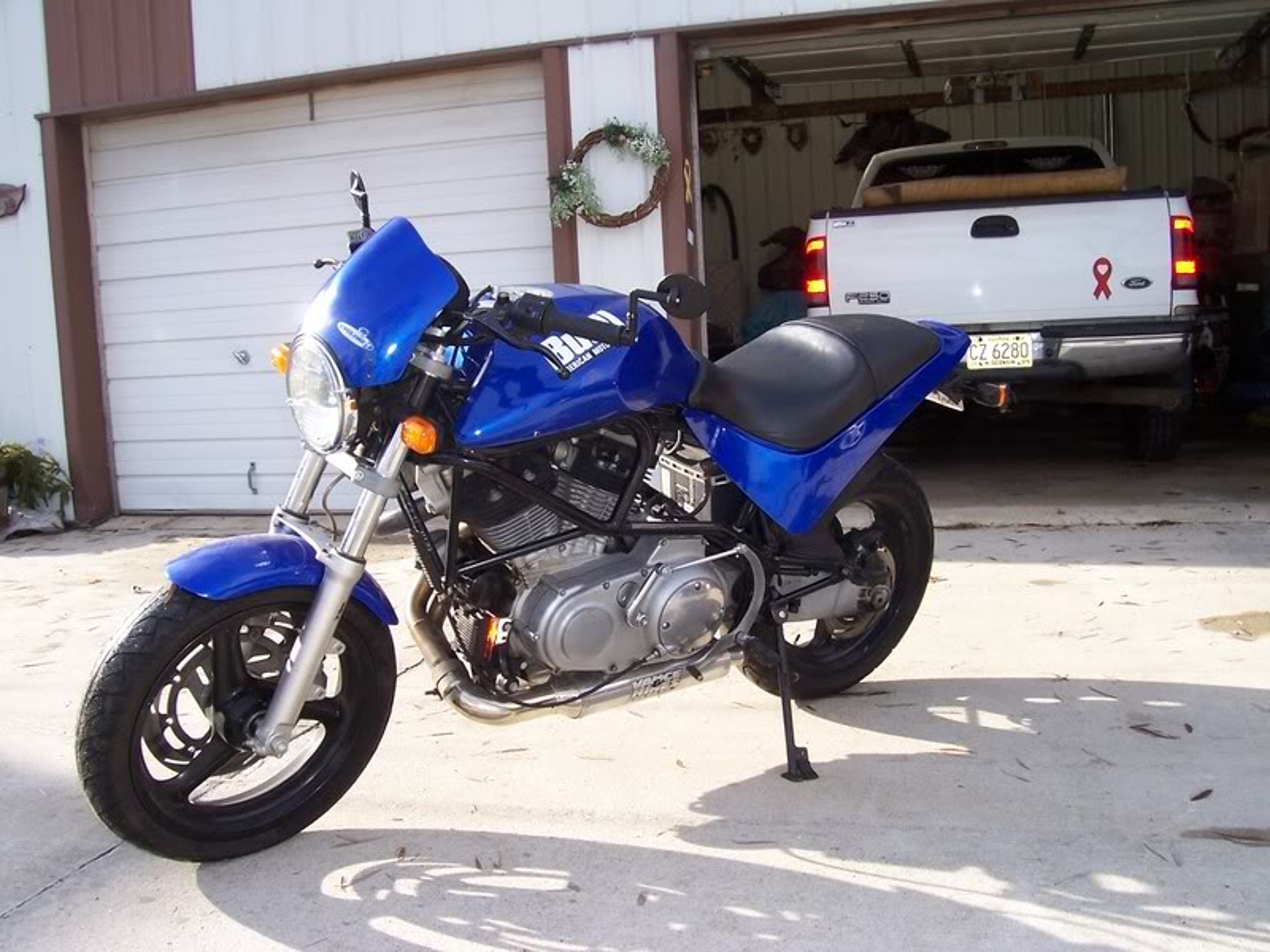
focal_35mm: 34
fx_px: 1247
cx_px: 635
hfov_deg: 54.0
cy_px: 476
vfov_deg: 41.8
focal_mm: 5.6
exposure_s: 1/180
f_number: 5.6
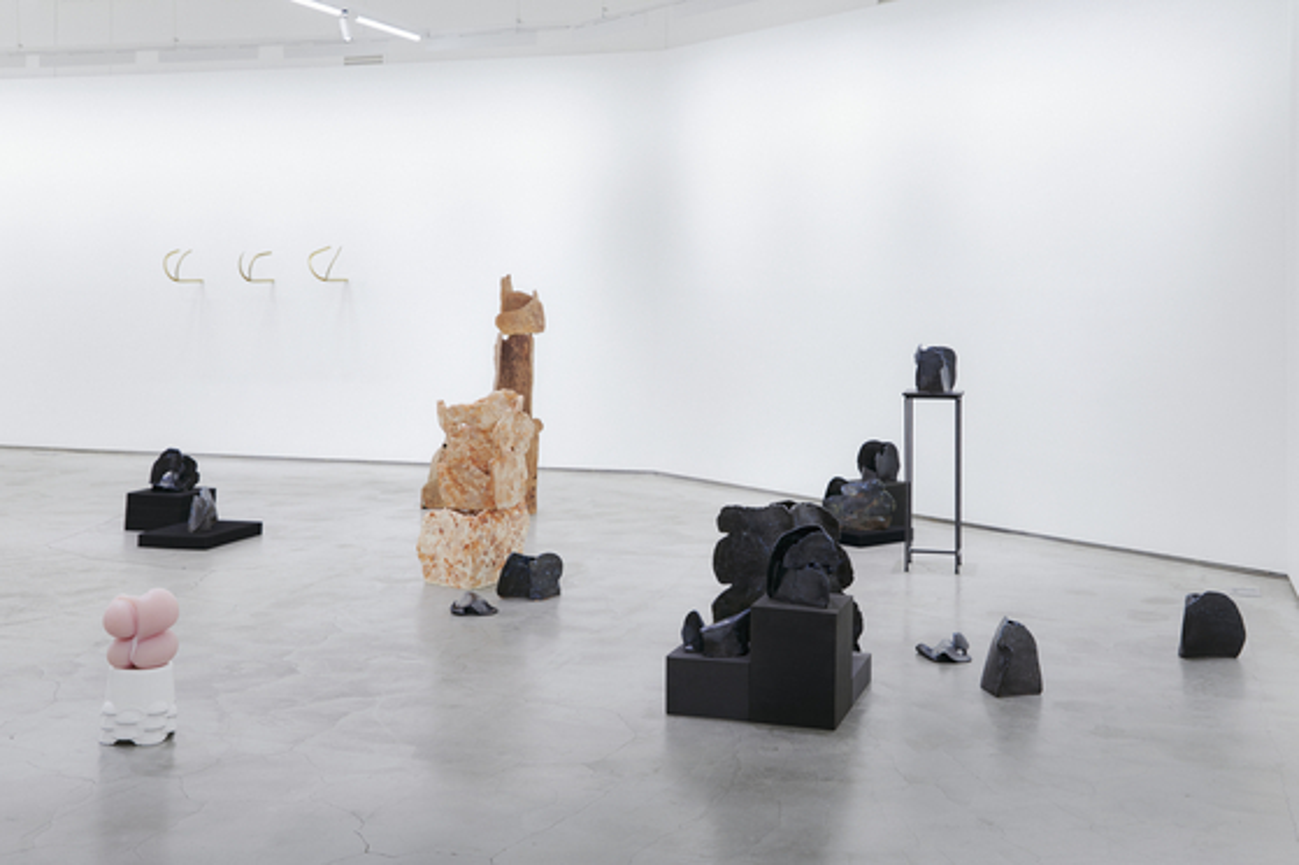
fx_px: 1515
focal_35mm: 42
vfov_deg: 31.9
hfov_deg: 46.4
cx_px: 650
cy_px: 432
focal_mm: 42
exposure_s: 1/30
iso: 200
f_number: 5.6
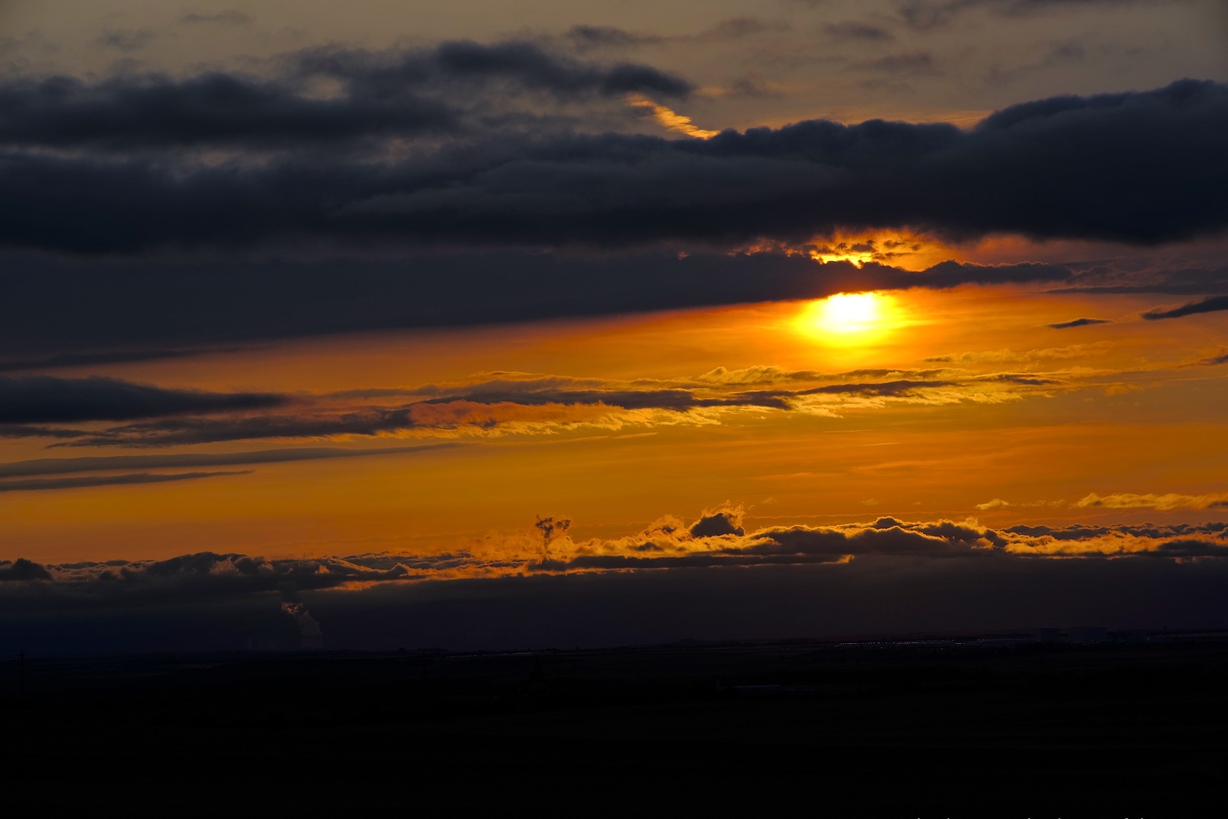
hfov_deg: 12.5
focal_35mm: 165
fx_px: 5628
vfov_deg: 8.3
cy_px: 392
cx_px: 614
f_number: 8
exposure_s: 1/600
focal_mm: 200
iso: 100
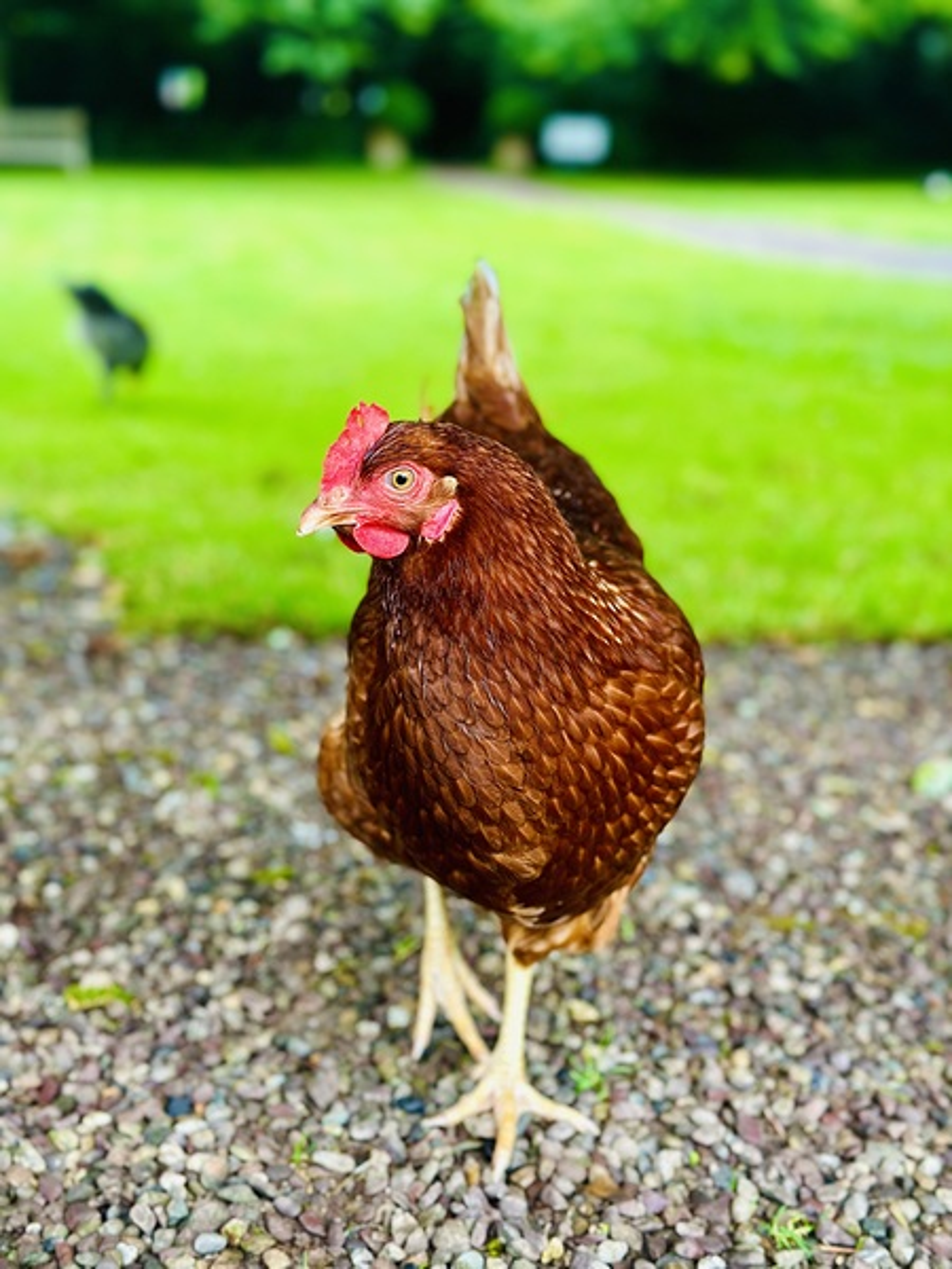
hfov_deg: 30.3
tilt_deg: -13.1
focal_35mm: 48
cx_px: 476
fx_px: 1760
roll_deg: +0.1
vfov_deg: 39.7
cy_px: 634
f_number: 1.78
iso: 125
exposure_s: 1/83
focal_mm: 6.86
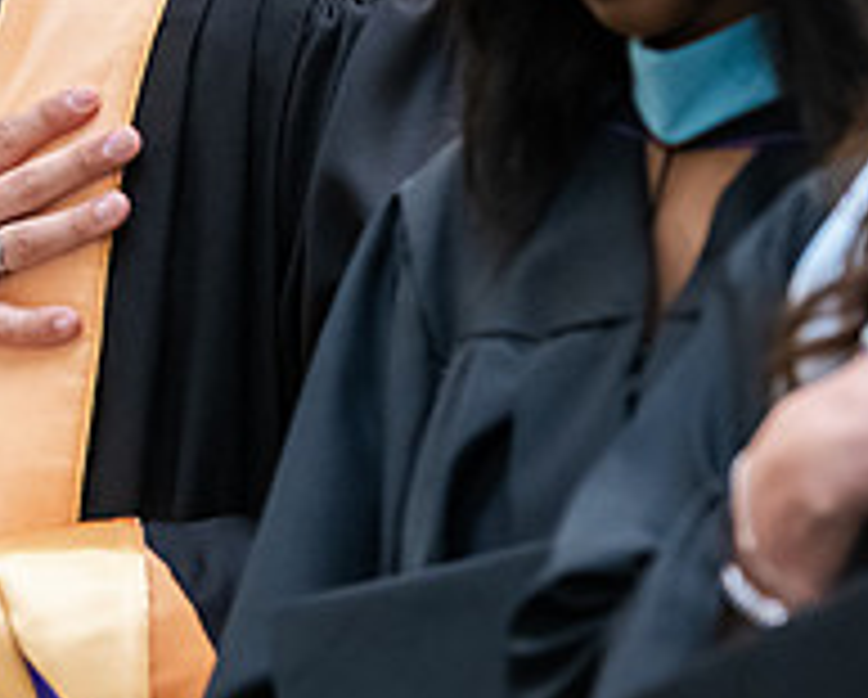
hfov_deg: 4.7
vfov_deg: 3.8
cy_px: -16
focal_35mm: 408
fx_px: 10497
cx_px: -103
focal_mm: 145
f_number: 3.2
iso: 3200
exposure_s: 1/200
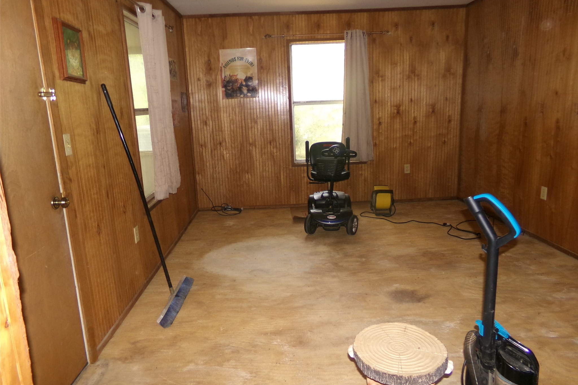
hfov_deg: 71.5
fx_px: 401
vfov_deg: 51.3
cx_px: 289
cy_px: 187
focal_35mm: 25
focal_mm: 4.3
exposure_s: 1/34
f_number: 3.7
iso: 213
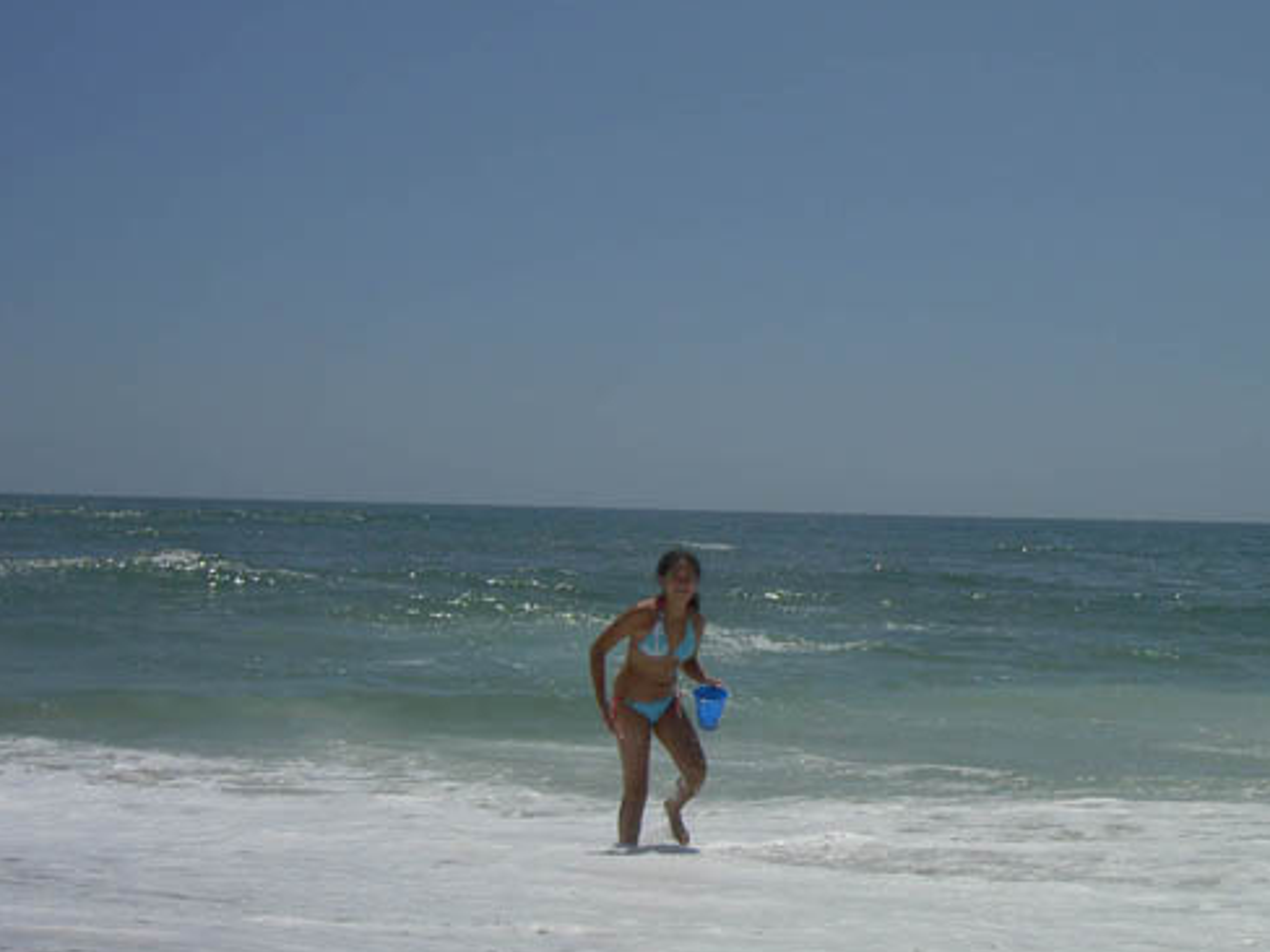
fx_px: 2055
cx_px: 903
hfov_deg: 33.9
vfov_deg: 26.1
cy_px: 527
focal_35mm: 56
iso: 100
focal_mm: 8
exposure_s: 1/2000
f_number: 4.7
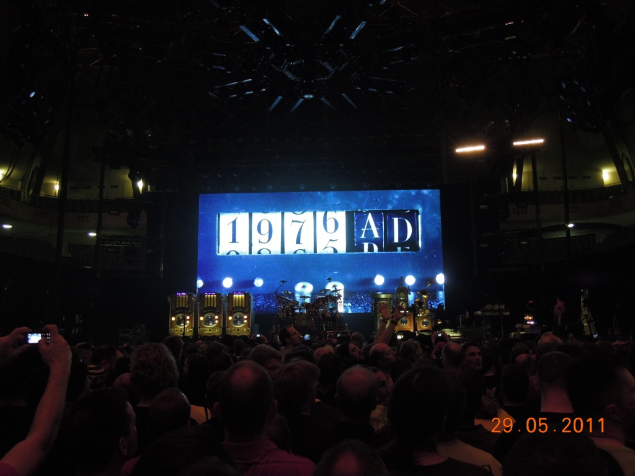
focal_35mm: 31
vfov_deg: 45.4
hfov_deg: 58.4
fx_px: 569
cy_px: 238
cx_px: 318
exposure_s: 1/13
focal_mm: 5.5
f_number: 3
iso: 400
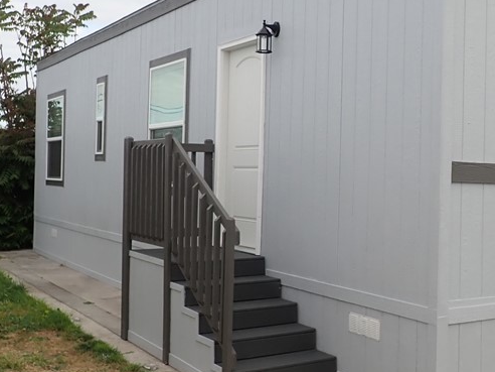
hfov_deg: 36.0
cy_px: 157
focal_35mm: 52
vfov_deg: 28.0
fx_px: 744
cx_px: 366
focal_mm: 4.5
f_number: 2.8
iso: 100
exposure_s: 1/400
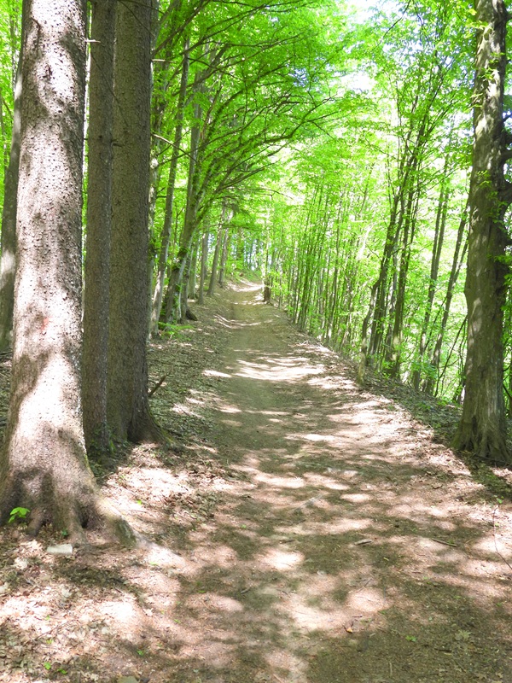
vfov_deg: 52.6
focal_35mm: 35
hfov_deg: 40.7
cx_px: 256
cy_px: 342
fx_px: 690
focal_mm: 6.2
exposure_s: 1/40
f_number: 3.2
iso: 100
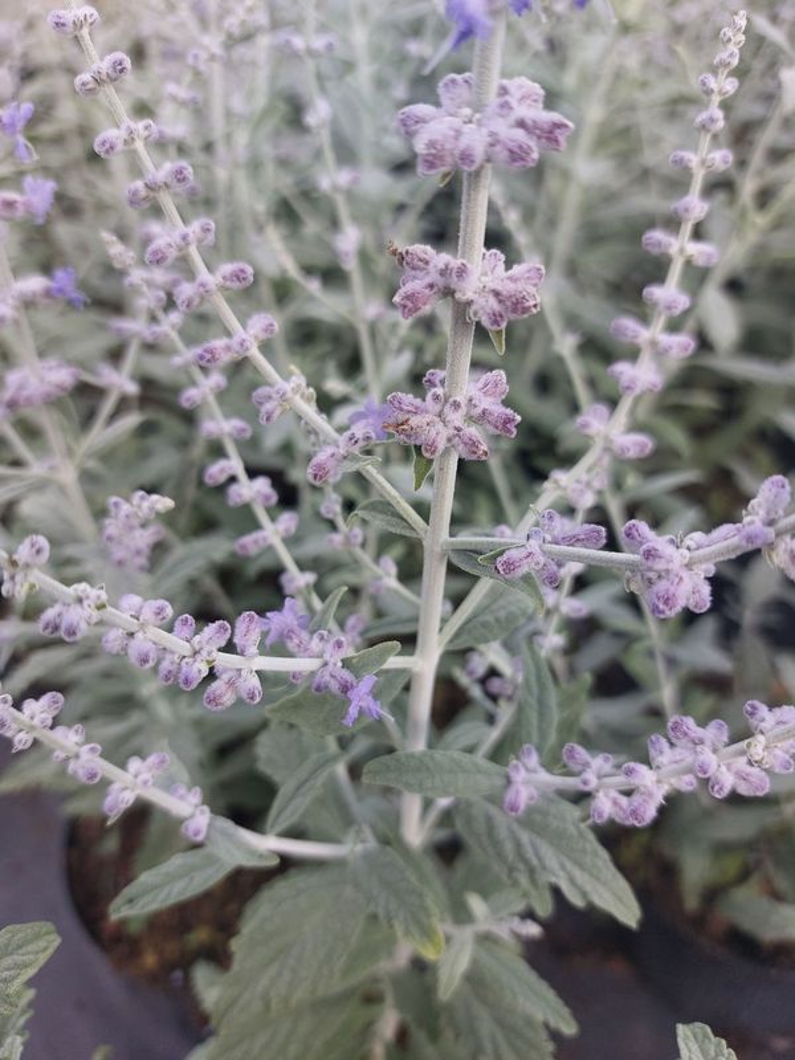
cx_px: 398
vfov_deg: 69.4
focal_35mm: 25
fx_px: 766
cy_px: 530
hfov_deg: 54.9
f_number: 1.8
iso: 25
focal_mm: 5.23
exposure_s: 1/442
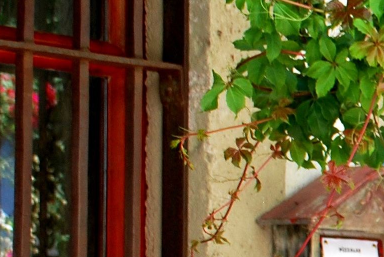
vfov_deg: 6.5
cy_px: 224
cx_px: 734
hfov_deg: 9.2
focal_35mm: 212
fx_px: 2265
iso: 160
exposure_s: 1/125
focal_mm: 28
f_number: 5.6
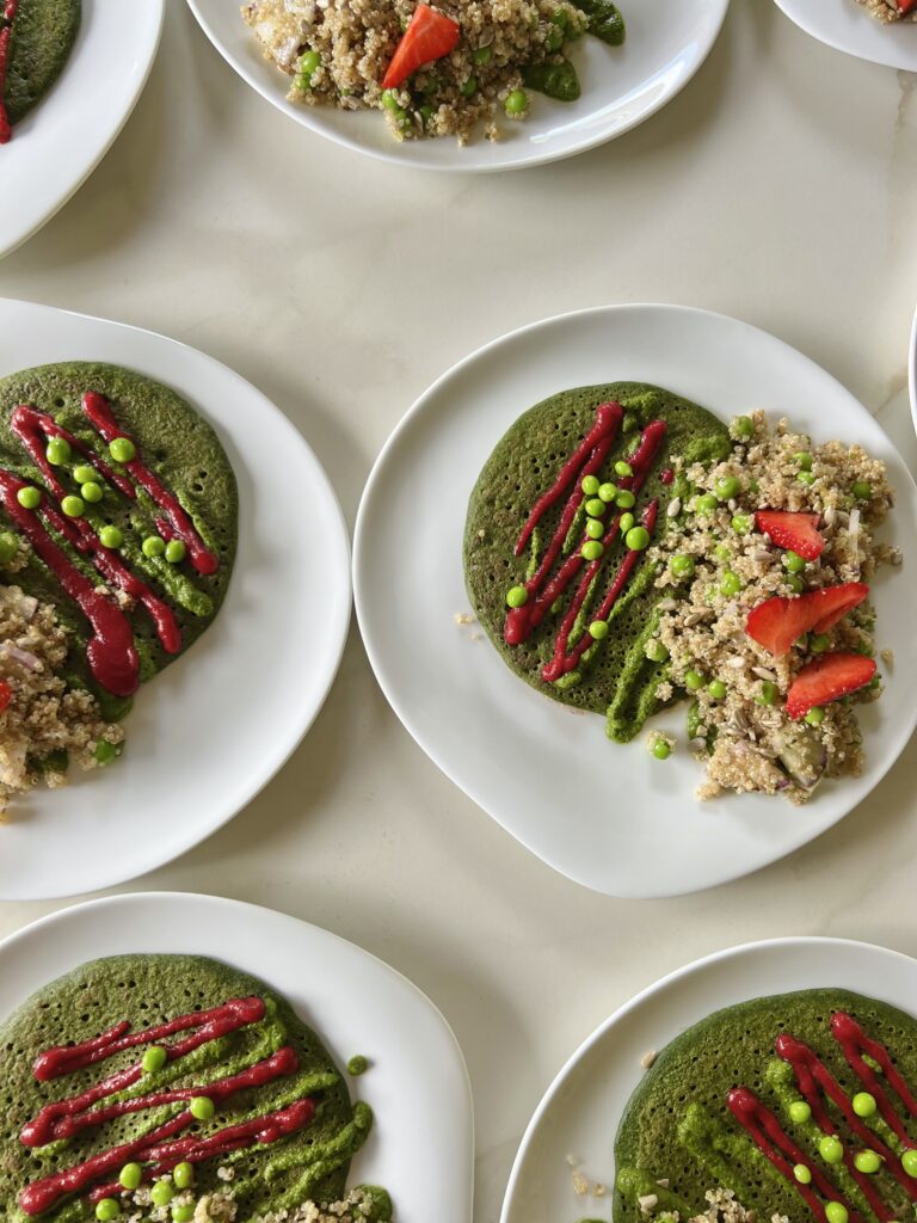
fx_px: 918
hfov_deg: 53.1
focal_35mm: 26
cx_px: 458
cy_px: 612
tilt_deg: -83.8
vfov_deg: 67.3
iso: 32
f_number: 1.5
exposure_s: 1/104
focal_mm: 5.7
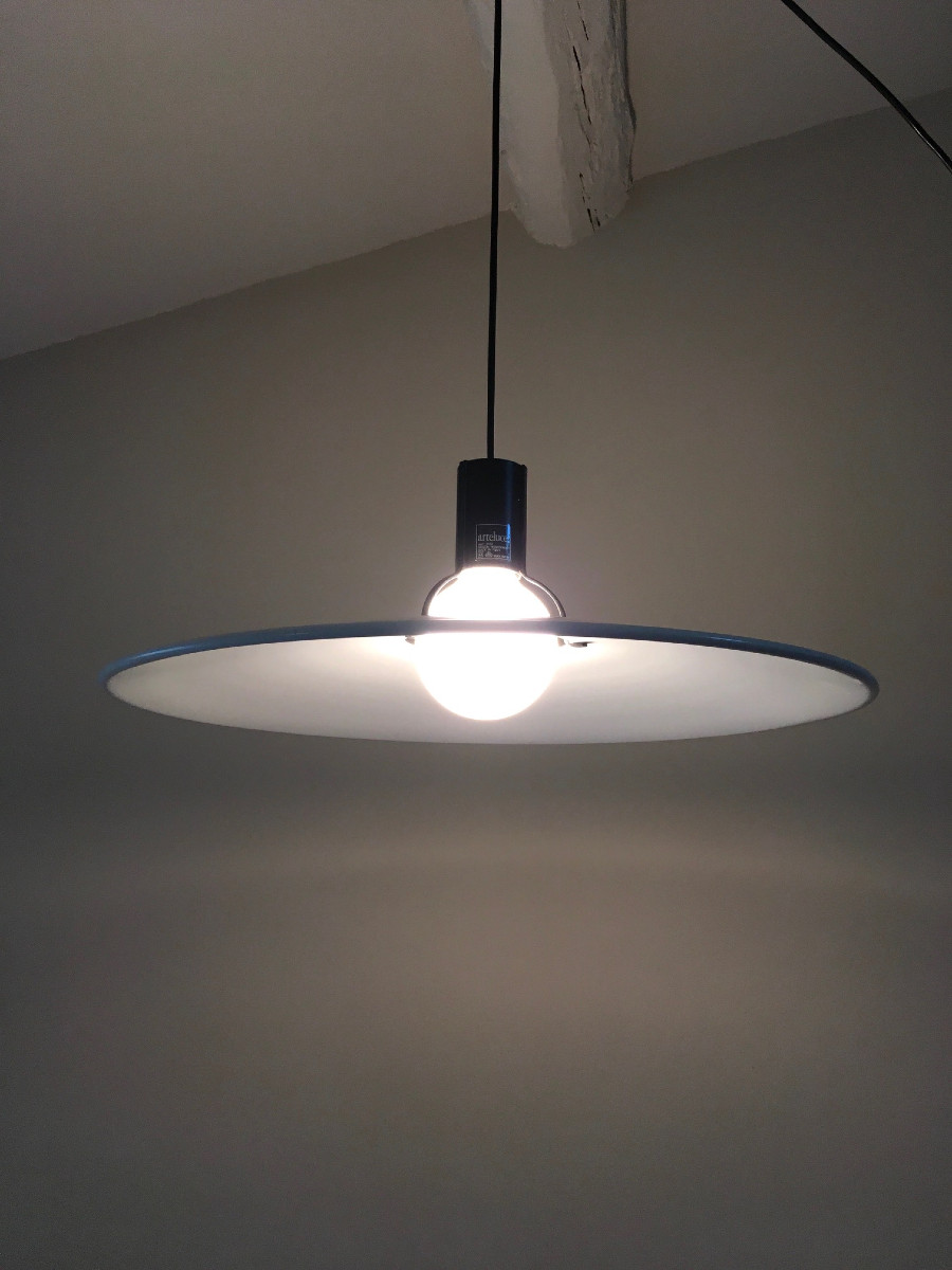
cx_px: 476
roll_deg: -0.5
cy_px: 635
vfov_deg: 61.7
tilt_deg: +12.3
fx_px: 1063
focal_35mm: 29
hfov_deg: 48.2
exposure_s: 1/33
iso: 32
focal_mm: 4.15
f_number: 2.2
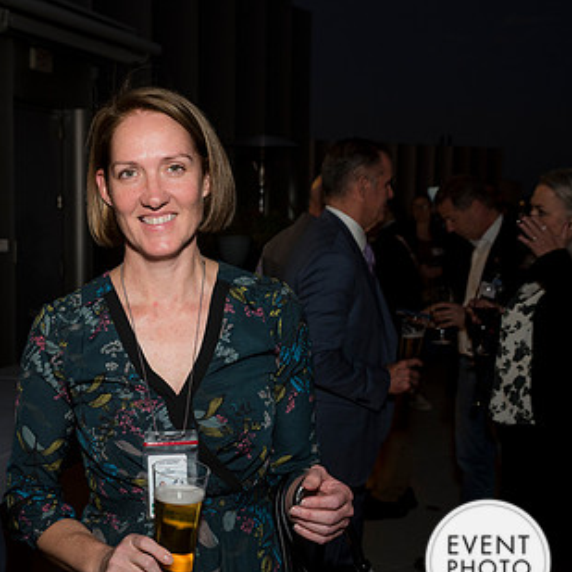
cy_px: 327
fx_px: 953
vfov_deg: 33.3
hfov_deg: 32.0
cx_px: 76
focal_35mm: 51
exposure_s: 1/125
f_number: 5.6
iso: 800
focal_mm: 32
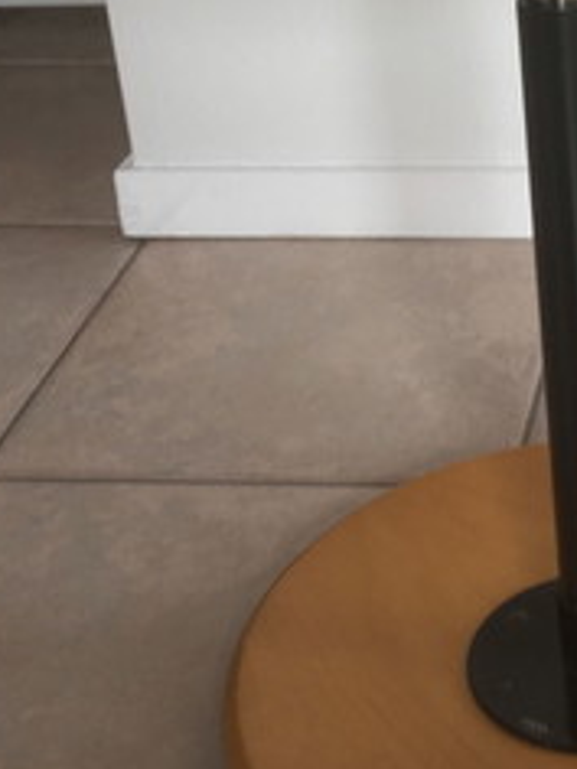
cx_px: 528
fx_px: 1867
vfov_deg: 23.0
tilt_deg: -23.8
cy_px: 168
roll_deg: +7.0
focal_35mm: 84
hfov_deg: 17.3
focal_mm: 4.15
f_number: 2.2
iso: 25
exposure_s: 1/50
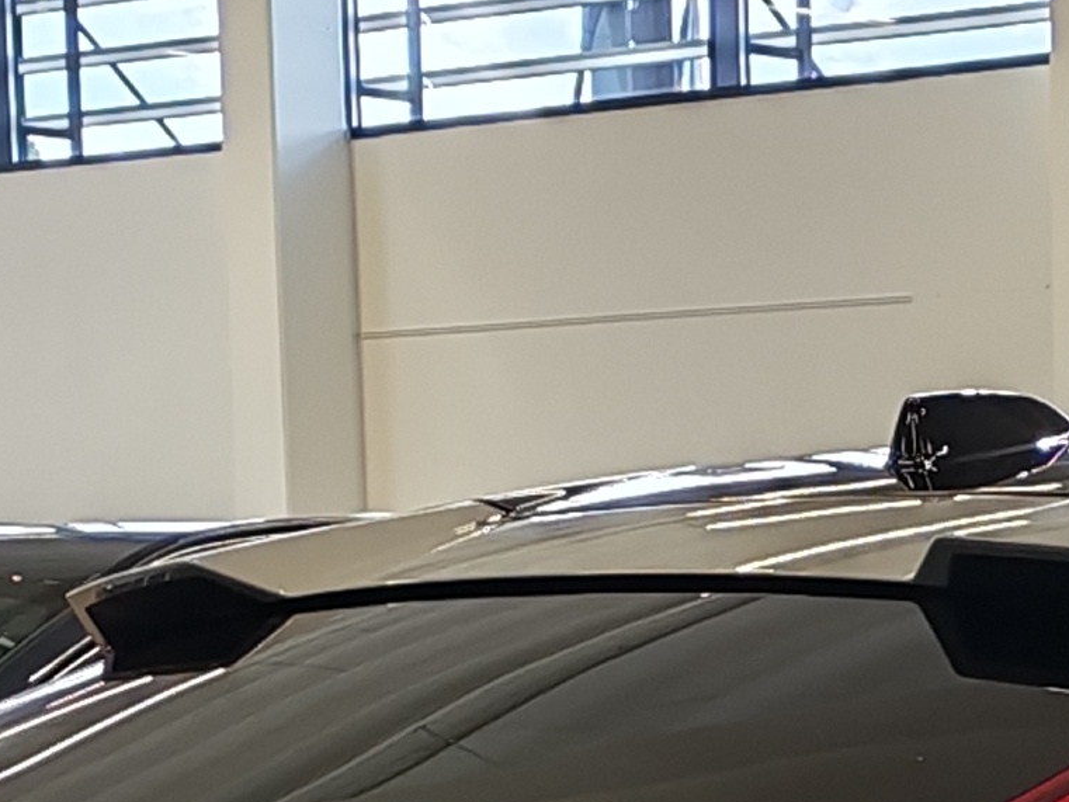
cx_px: 1489
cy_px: 1496
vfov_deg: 7.8
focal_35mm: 183
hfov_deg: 10.5
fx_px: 5652
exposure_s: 1/100
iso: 100
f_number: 1.9
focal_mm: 6.12
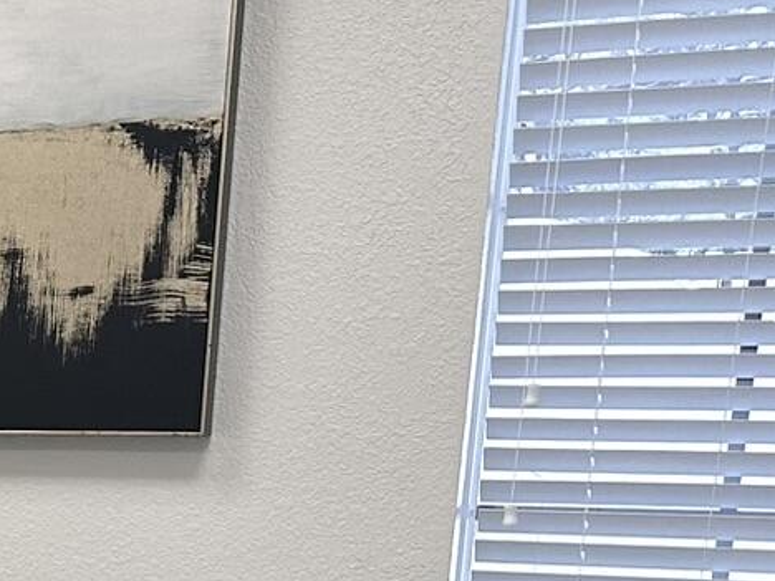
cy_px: 861
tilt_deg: -12.2
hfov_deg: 15.0
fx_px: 2351
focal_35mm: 105
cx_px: -797
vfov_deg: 13.3
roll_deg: +0.9
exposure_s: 1/120
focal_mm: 6.86
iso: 80
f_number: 1.78
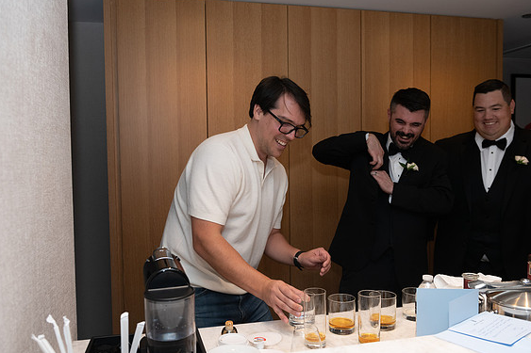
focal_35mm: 33
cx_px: 268
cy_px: 177
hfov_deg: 57.2
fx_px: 487
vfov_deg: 39.9
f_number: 4.5
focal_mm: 32
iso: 1250
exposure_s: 1/200
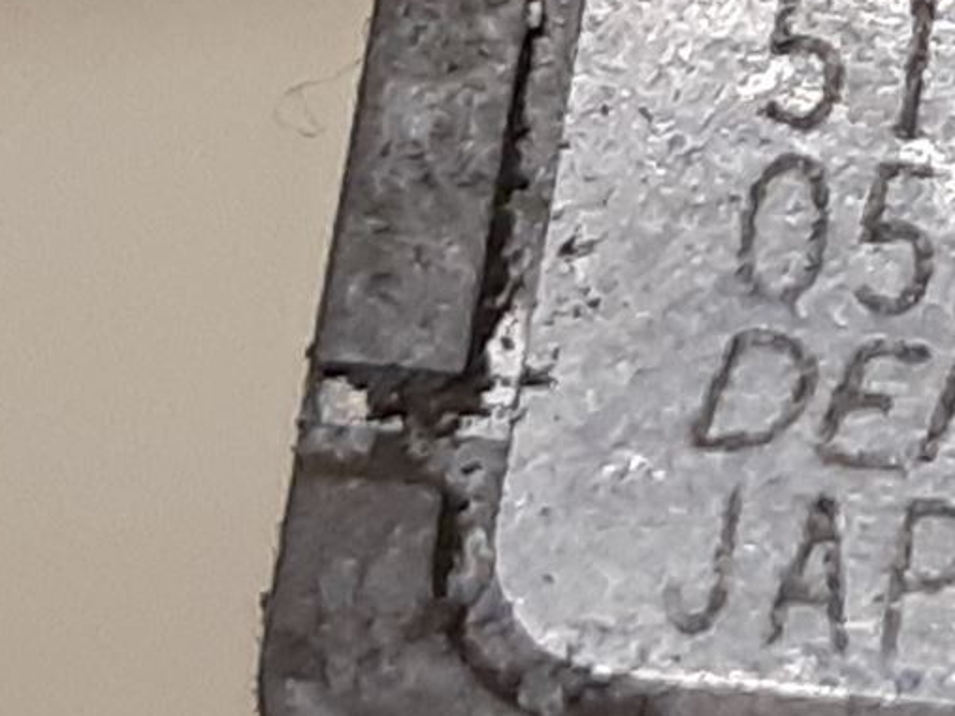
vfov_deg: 13.6
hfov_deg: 16.4
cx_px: 1603
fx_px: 2896
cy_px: -177
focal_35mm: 105
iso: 160
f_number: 1.7
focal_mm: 3.93
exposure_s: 1/50
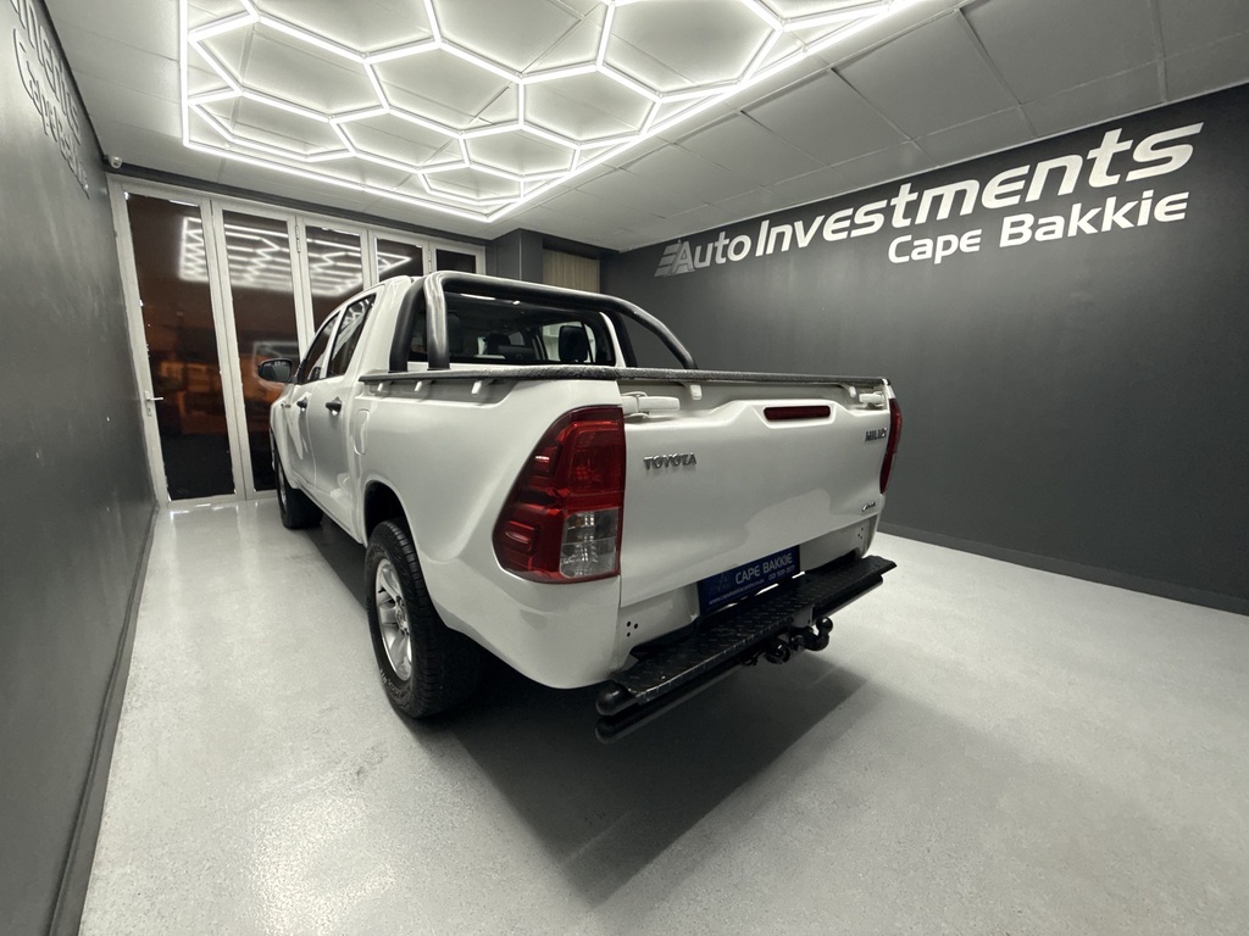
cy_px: 468
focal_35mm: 14
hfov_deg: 102.1
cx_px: 624
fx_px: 505
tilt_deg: -9.8
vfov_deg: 85.7
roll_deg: -1.0
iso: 320
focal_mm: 2.22
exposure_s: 1/100
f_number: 2.2
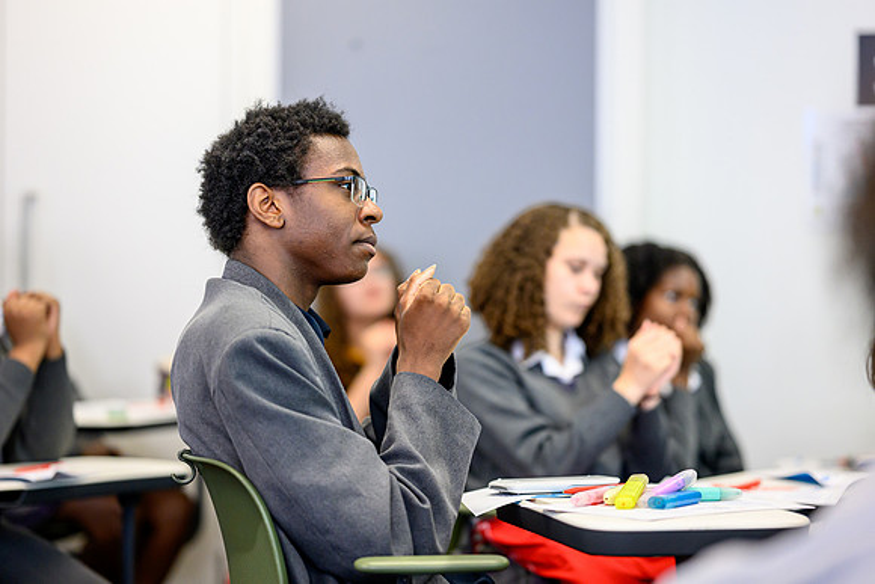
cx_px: 438
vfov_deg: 16.0
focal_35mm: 85
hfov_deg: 23.8
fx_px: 2074
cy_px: 292
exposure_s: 1/640
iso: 2800
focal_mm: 85
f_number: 1.8
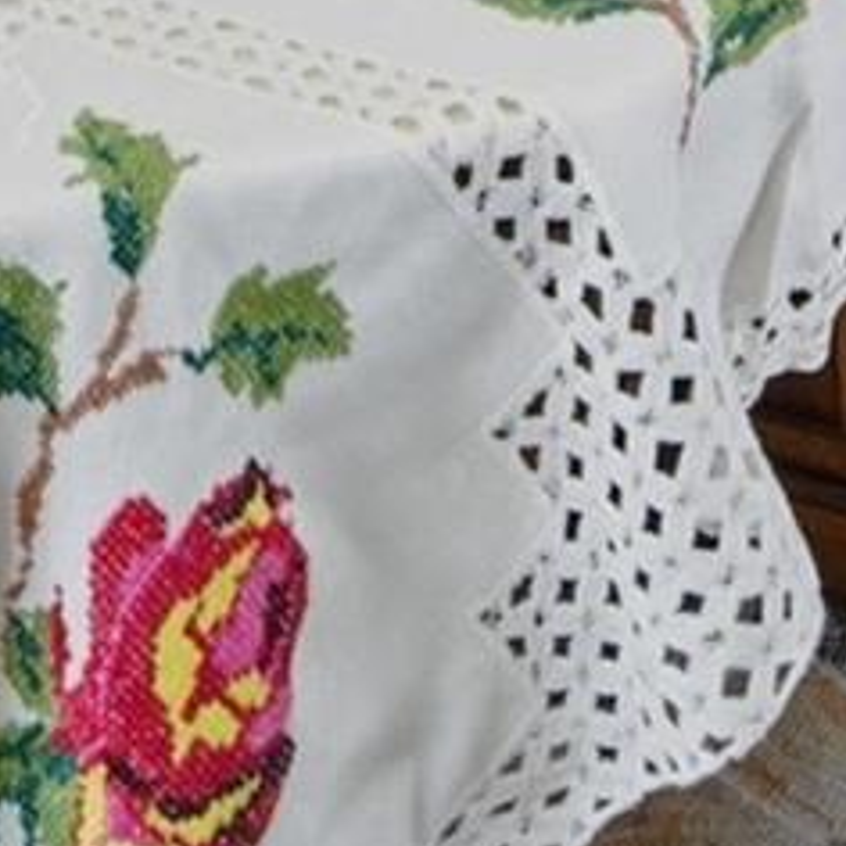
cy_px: -1558
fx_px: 3263
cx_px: 222
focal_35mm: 118
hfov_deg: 14.7
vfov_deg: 10.9
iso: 160
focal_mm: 16
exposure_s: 1/40
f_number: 8
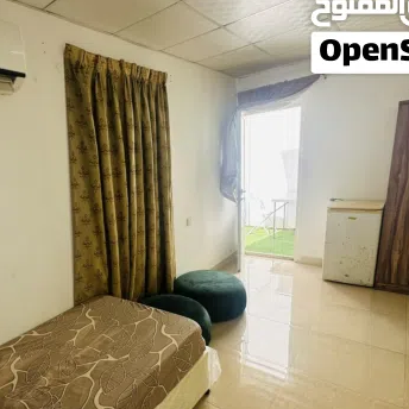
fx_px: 307
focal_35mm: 23
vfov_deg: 66.6
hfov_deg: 65.3
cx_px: 132
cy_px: 245
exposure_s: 1/292
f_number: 2.2
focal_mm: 2.22
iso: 40
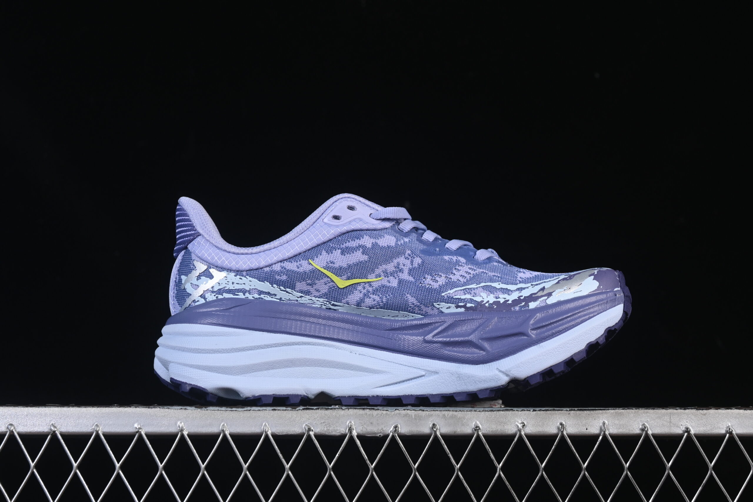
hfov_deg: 27.0
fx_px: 1569
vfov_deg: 18.2
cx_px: 376
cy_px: 251
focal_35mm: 75
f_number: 8
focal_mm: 50
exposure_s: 1/80
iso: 160
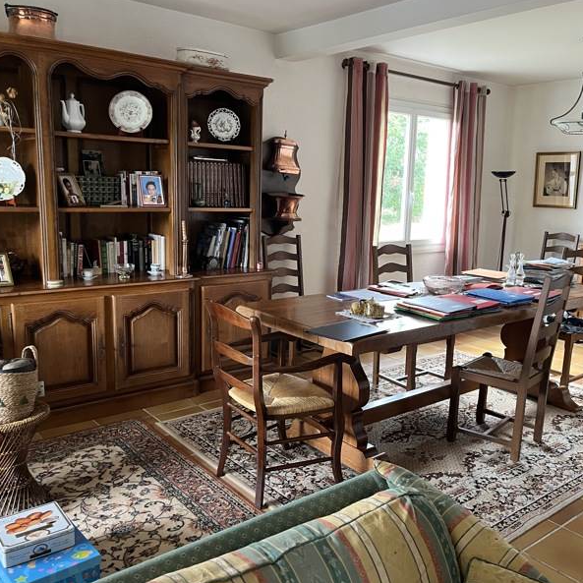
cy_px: 291
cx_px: 334
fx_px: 591
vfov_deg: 52.5
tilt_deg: -10.8
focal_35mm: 31
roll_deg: -2.2
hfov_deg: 52.3
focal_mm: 5.1
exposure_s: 1/60
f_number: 1.6
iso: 200
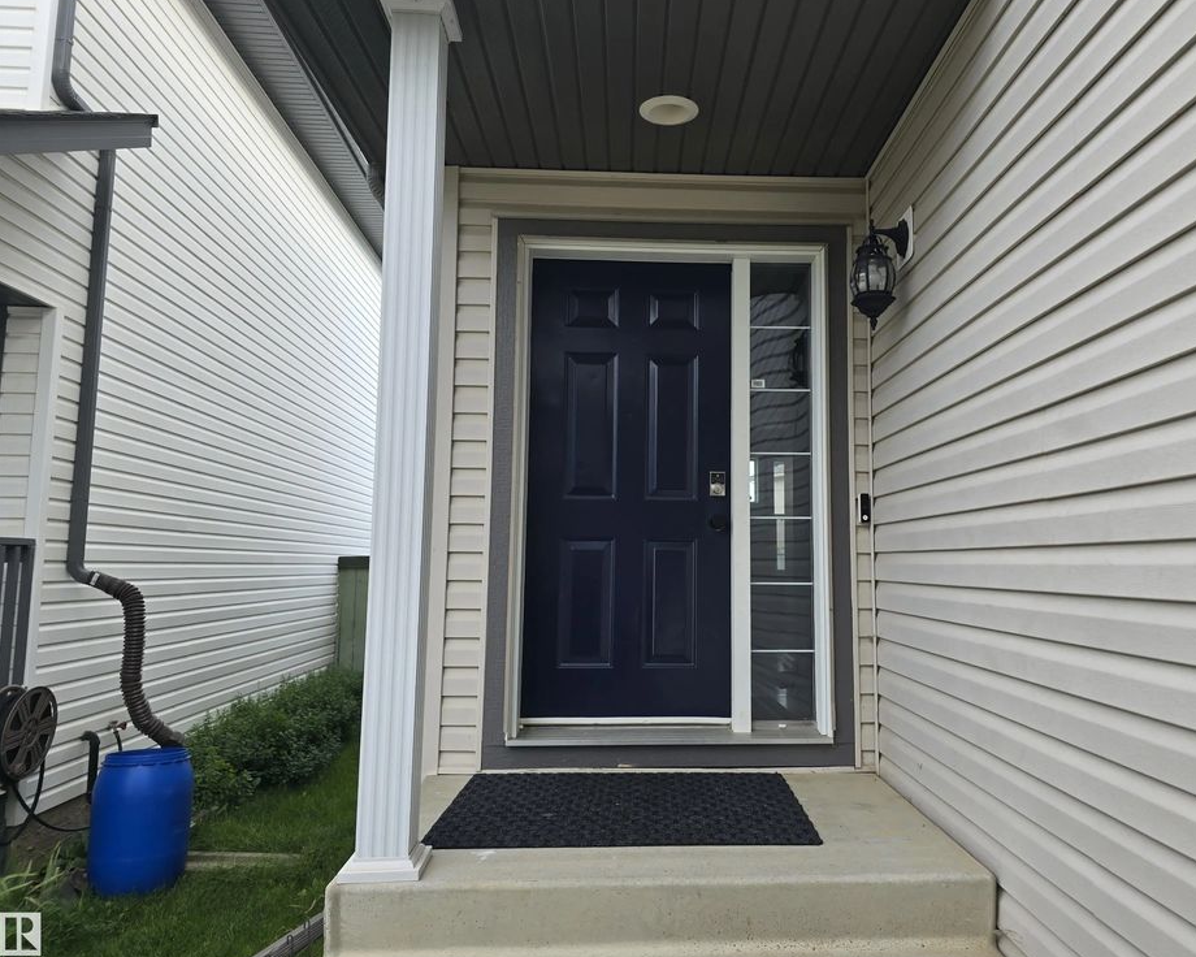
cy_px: 472
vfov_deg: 56.8
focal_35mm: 25
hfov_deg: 67.9
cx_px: 663
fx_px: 885
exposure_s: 1/180
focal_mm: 6.3
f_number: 1.7
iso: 16
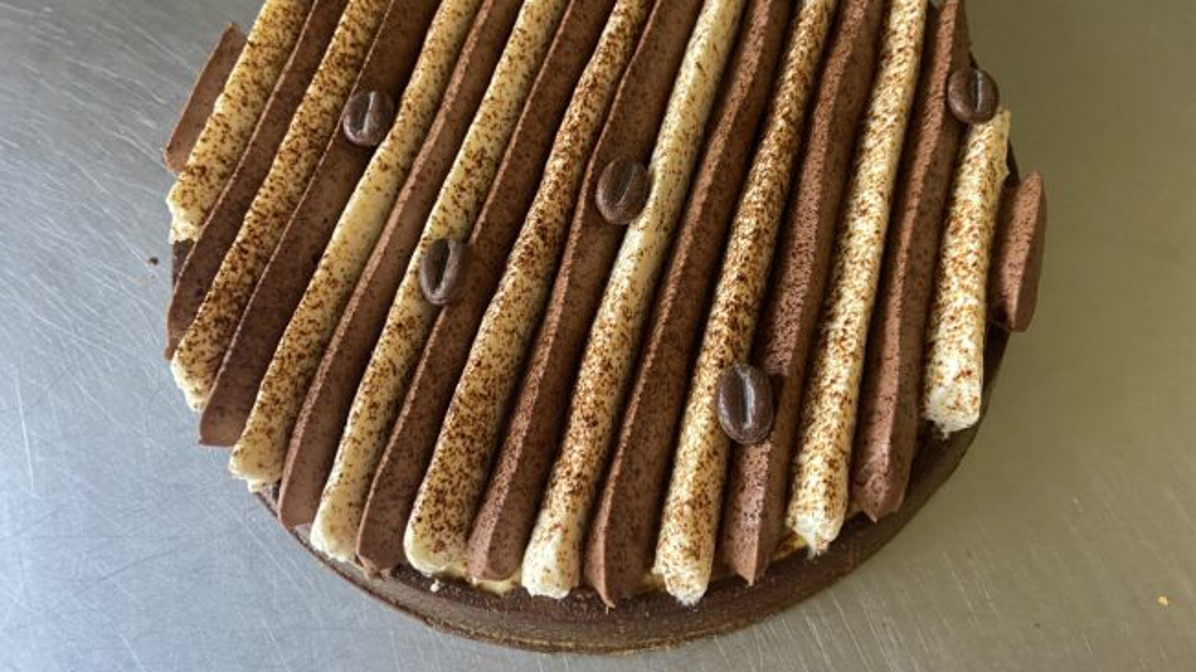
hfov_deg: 66.1
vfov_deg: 40.0
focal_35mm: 29
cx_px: 594
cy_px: 277
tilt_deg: -64.0
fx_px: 920
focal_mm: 4.25
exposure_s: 1/60
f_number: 1.8
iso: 400
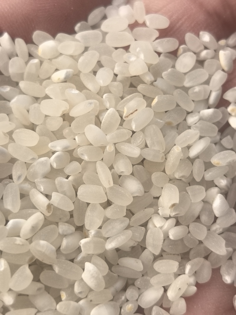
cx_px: 118
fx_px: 491
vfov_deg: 35.5
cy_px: 158
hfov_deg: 27.0
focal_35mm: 54
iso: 50
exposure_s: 1/278
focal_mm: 6.98
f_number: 2
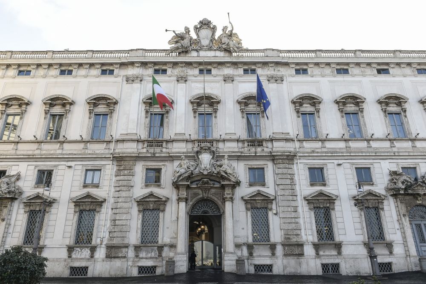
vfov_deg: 53.1
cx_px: 213
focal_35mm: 24
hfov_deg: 73.8
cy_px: 142
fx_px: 284
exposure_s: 1/200
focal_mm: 24
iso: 400
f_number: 9
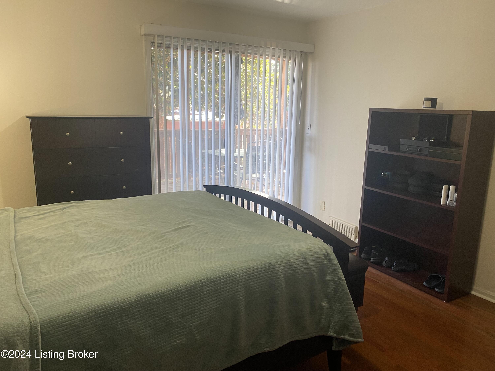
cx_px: 248
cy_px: 186
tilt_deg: -10.5
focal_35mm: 26
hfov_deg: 67.3
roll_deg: -1.7
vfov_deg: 53.1
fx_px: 372
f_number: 1.8
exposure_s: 1/60
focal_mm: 4.25
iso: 80
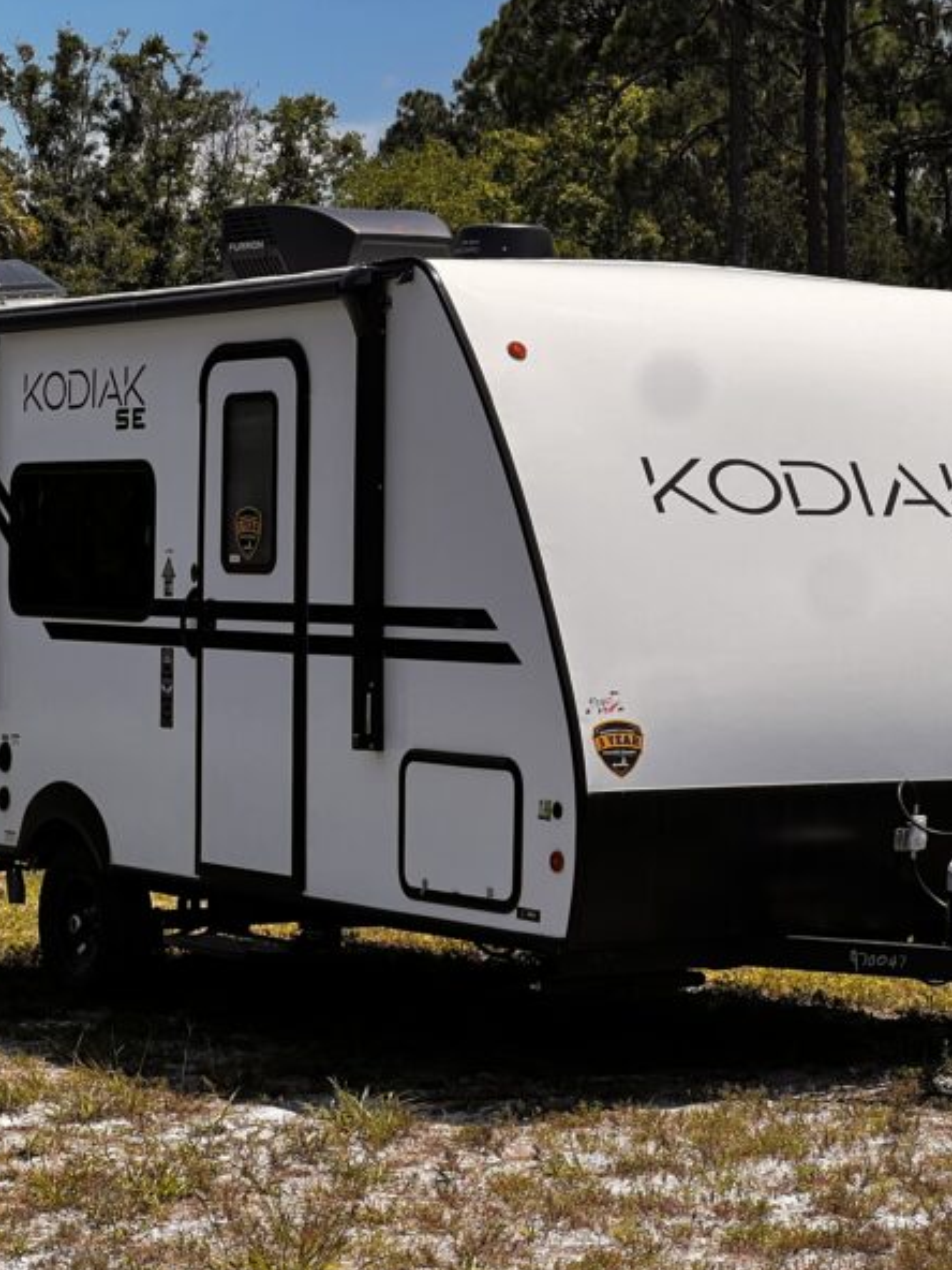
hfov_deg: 14.2
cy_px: 637
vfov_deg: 18.9
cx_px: 519
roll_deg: +2.1
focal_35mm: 104
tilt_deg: -0.9
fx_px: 3814
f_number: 2.8
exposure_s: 1/847
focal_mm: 9
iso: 32
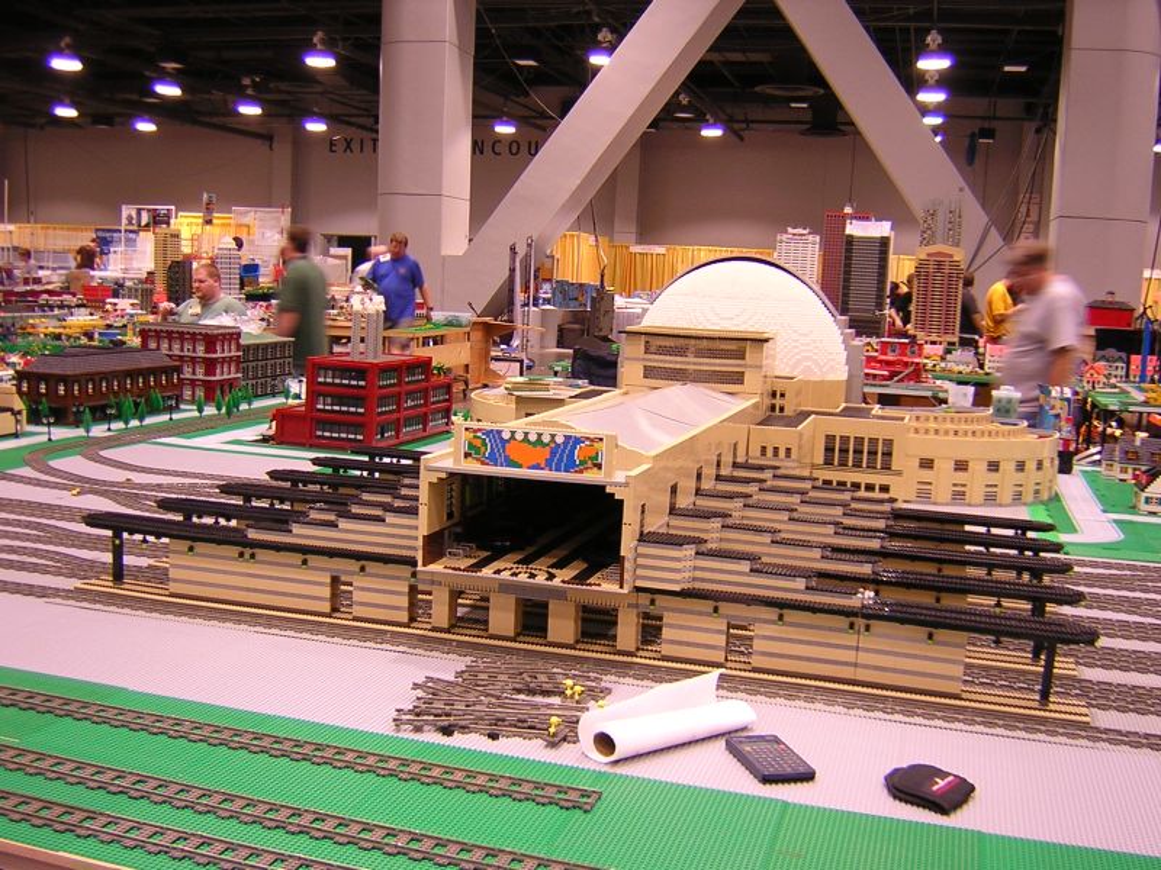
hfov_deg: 51.4
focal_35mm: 36
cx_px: 580
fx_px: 1207
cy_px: 435
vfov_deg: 39.7
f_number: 2.6
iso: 100
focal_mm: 4.7
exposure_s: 1/6.1
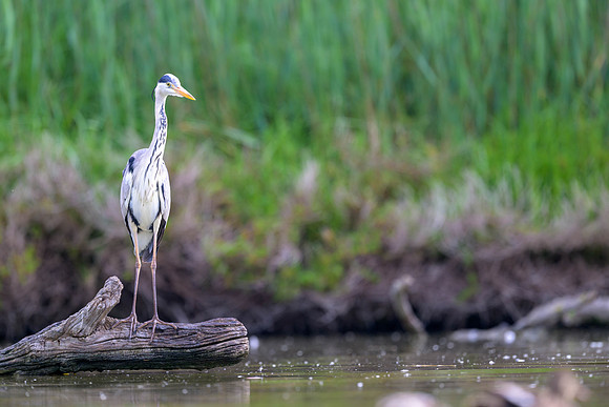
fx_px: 6768
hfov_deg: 5.2
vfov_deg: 3.4
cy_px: 204
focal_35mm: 400
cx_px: 304
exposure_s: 1/640
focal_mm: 400
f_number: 4
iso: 250
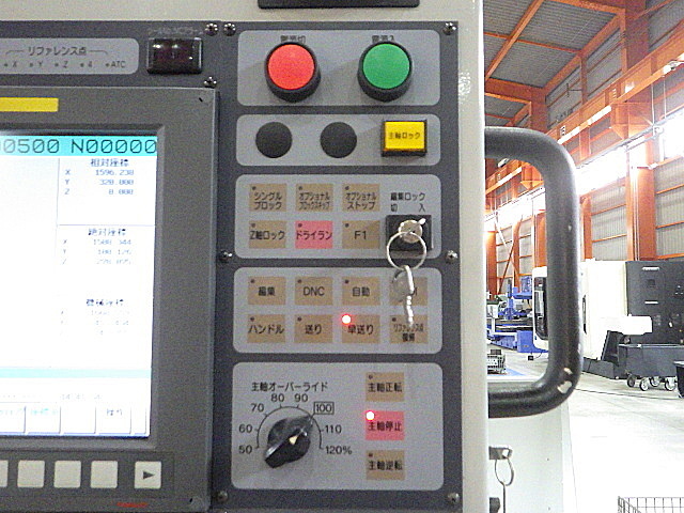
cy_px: 256
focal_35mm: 28
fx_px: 553
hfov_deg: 63.4
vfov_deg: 49.7
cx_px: 342
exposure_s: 1/45
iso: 1000
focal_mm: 5
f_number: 3.5
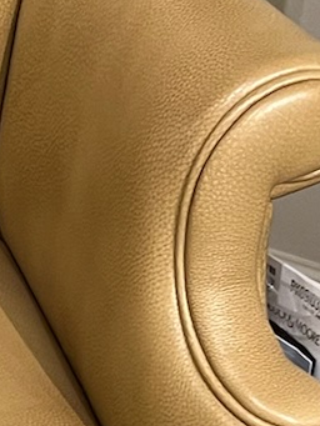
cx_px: -228
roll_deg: -1.4
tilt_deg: -28.3
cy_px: 192
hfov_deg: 9.2
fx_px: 1922
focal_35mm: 156
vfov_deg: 12.7
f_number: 1.5
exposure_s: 1/60
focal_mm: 5.7
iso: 160
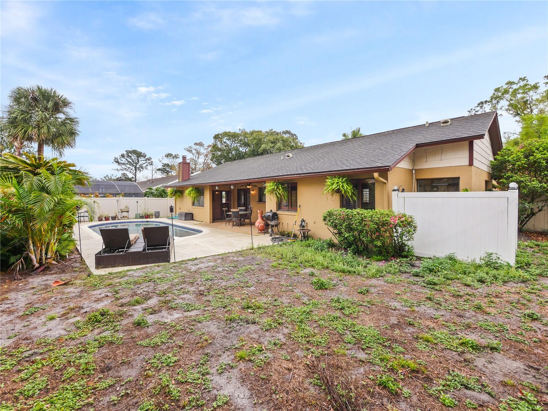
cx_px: 274
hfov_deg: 102.1
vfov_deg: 85.7
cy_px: 206
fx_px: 222
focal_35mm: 14
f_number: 4.5
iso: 200
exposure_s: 1/125
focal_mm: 7
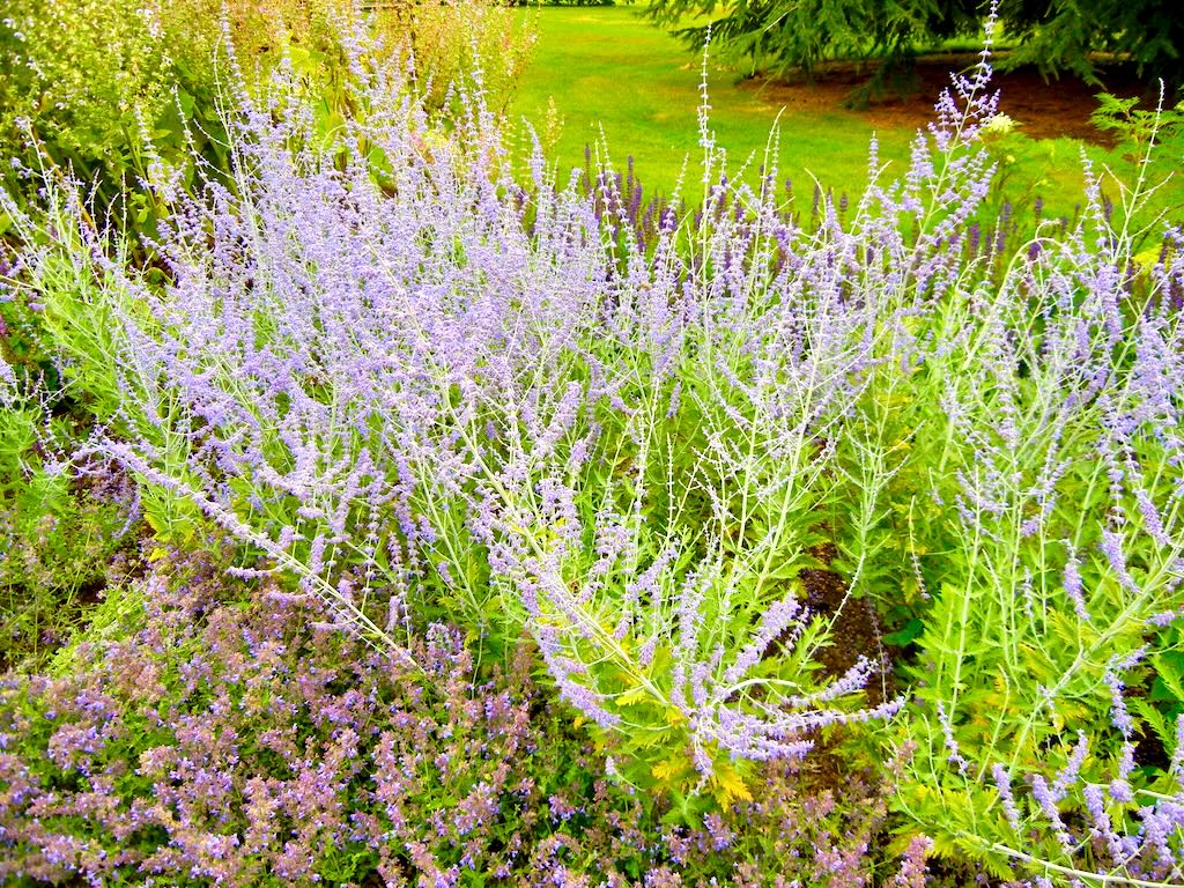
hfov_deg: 60.0
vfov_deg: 46.8
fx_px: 1026
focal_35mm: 30
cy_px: 444
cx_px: 592
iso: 160
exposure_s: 1/276
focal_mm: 5.4
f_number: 3.5
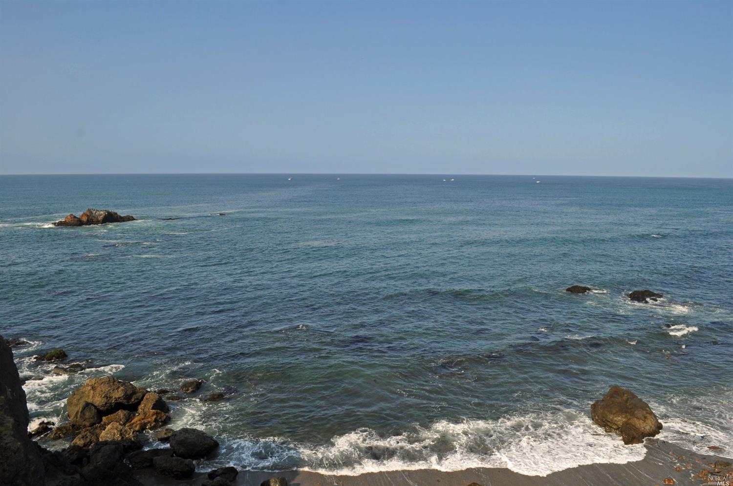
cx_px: 366
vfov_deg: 47.8
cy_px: 243
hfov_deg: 67.5
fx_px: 549
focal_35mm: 27
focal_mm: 18
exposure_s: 1/320
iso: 200
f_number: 9
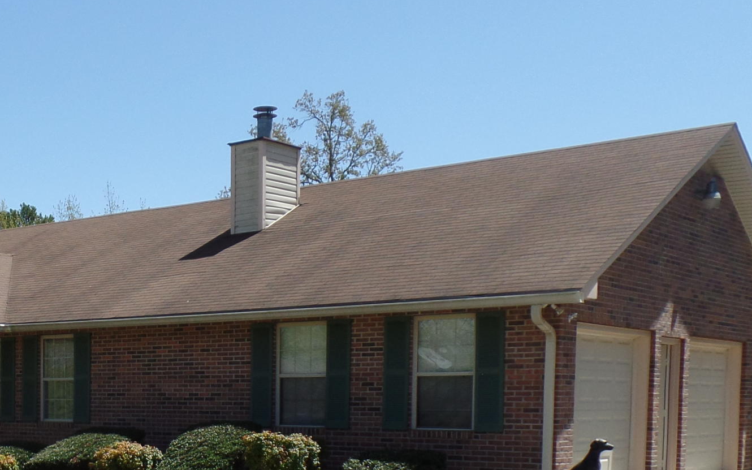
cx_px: 25
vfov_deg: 22.7
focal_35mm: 55
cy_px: 460
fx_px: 1127
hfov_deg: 34.1
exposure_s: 1/750
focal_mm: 4.1
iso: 80
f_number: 3.5
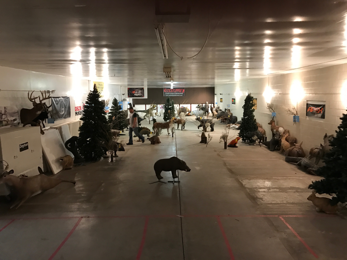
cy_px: 130
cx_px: 174
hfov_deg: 63.4
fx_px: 281
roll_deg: +1.1
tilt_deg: -7.0
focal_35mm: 28
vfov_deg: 49.7
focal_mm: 3.99
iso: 100
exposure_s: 1/11
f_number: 1.8
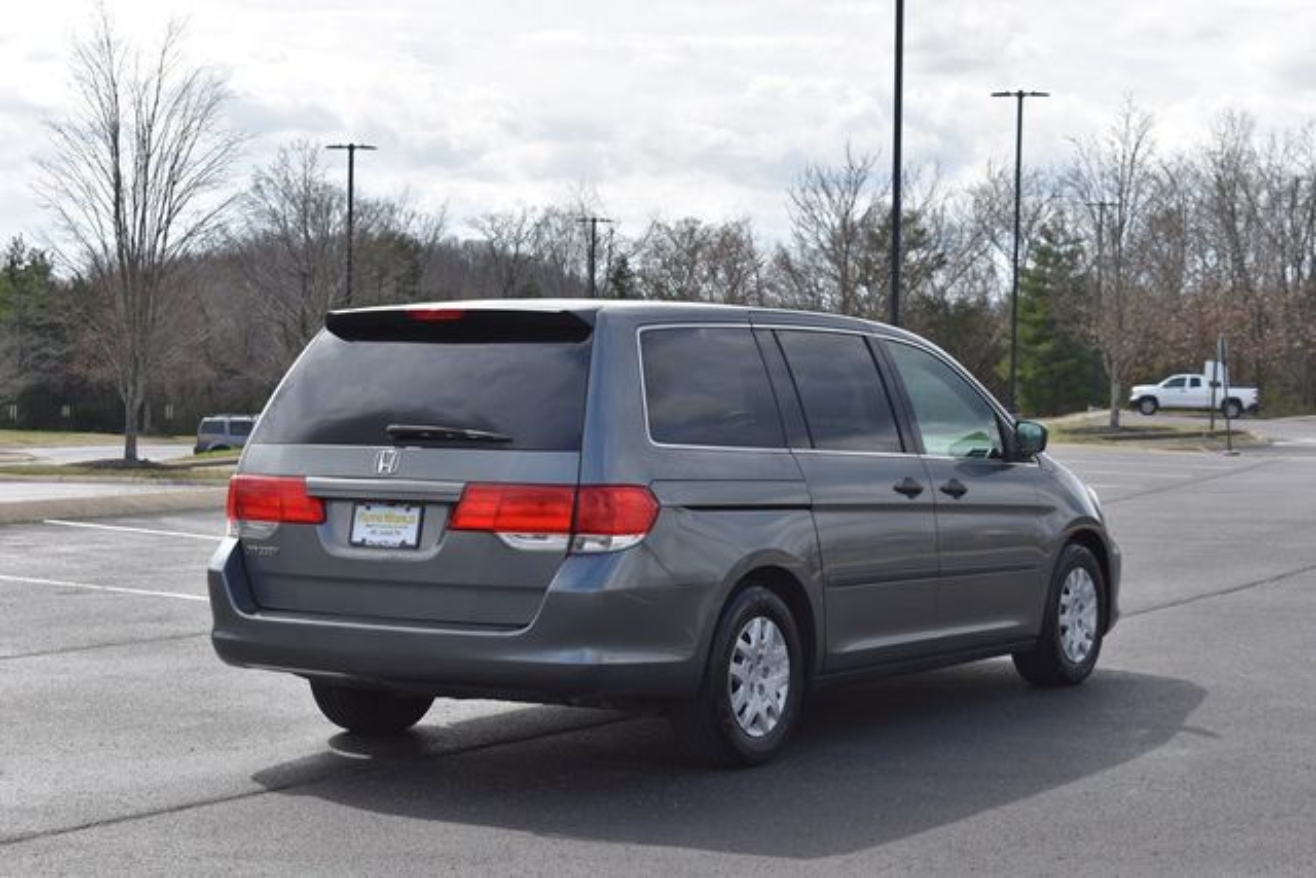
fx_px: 2632
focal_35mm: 72
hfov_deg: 28.1
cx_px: 658
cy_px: 439
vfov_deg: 18.9
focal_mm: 48
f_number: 8
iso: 100
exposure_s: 1/250
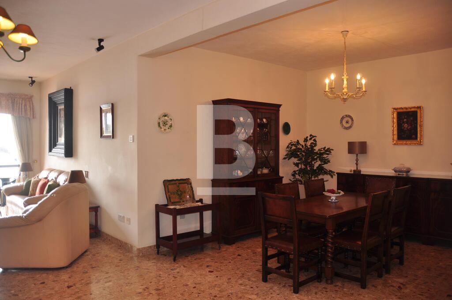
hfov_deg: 67.4
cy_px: 150
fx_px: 339
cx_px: 226
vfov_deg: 47.8
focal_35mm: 27
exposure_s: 1/60
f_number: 3.5
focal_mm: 18
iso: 200
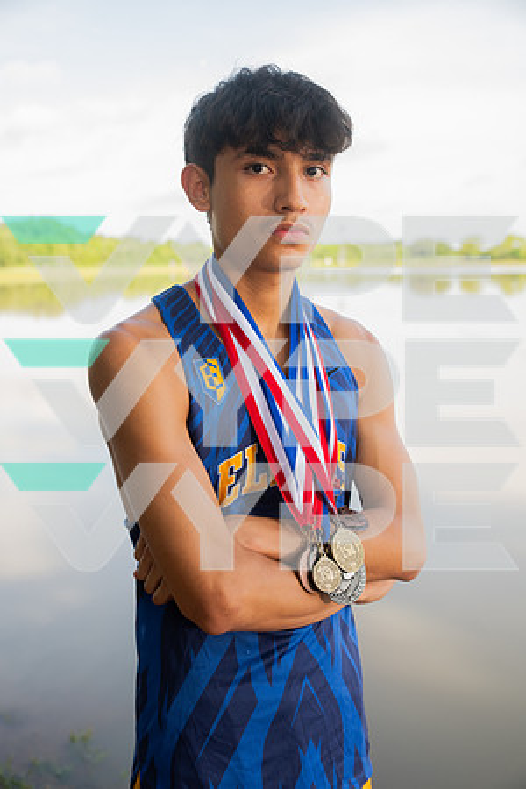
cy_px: 394
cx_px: 263
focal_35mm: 40
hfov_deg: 33.4
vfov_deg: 48.5
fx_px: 877
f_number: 4.5
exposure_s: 1/400
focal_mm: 40
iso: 250
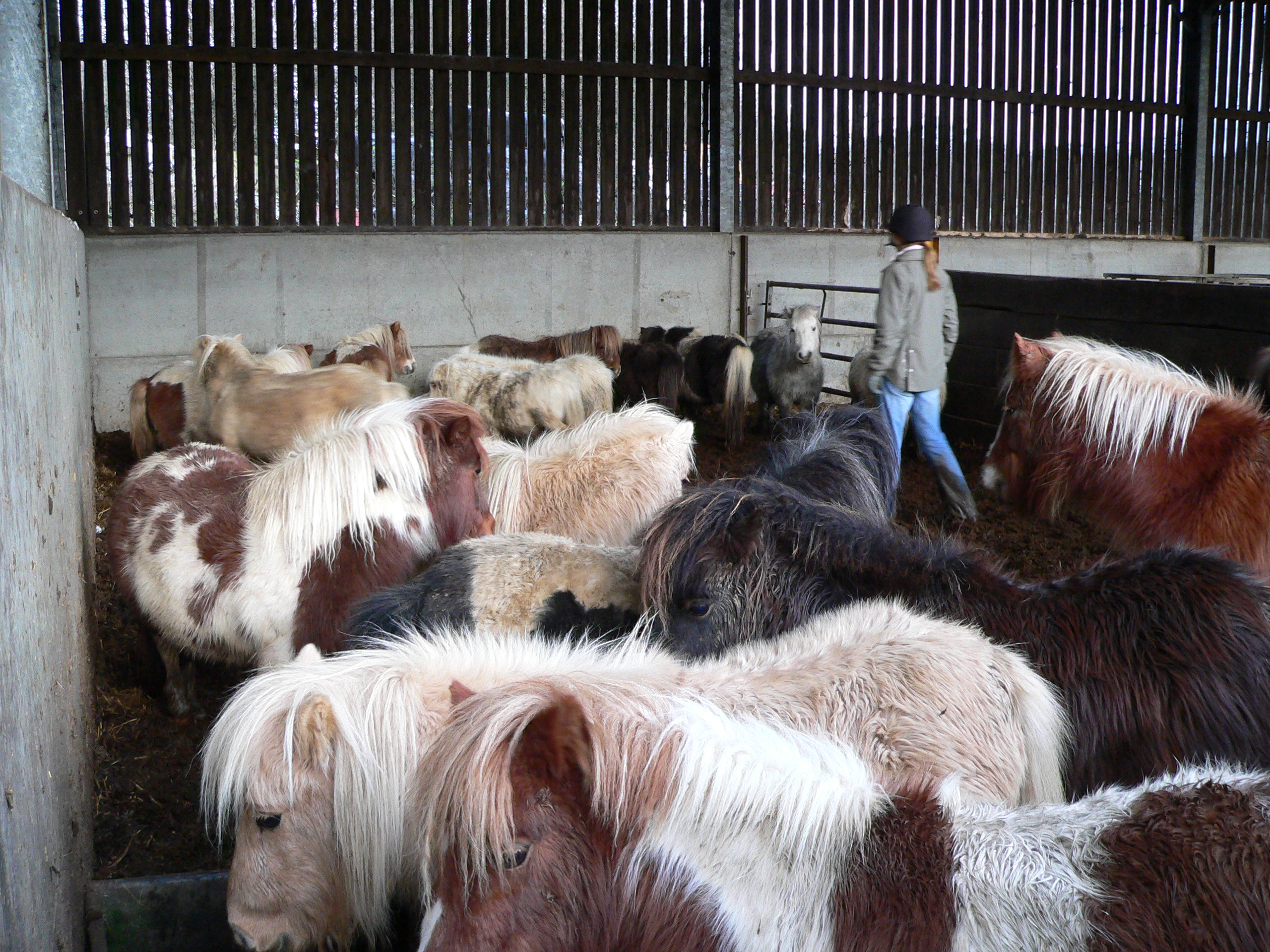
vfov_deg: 39.7
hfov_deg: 51.4
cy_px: 476
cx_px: 635
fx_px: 1321
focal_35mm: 36
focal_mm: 6
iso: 200
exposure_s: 1/15
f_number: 2.8
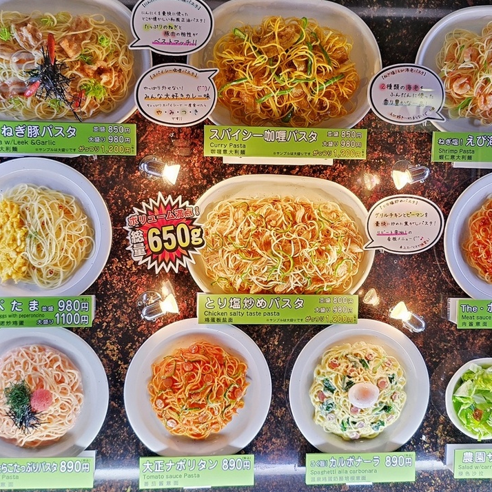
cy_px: 243
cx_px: 271
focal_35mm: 28
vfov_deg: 57.3
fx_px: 450
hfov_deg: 57.2
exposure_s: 1/101
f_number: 1.7
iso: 80
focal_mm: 6.3
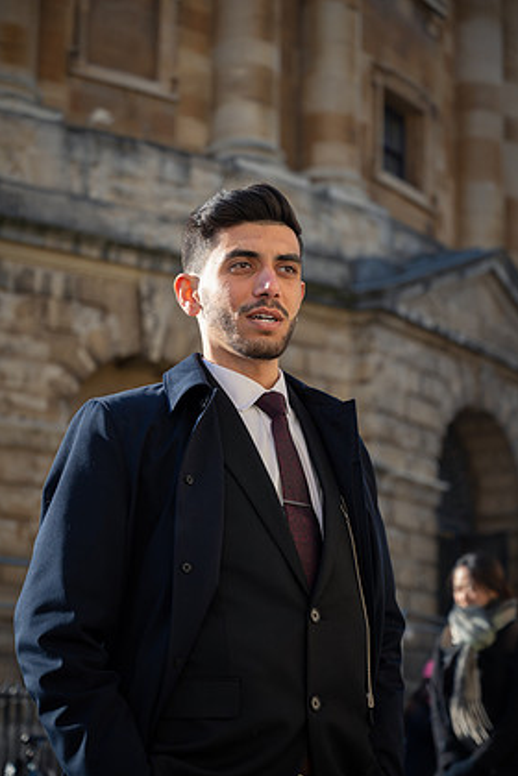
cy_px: 384
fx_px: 1619
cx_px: 244
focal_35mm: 75
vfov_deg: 27.0
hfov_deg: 18.2
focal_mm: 70
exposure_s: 1/400
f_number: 4
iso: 100
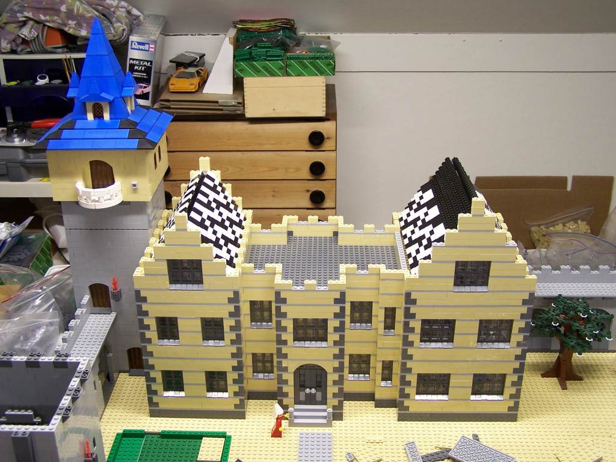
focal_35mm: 43
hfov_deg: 43.9
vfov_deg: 33.6
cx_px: 308
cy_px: 231
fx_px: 765
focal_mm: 7.1
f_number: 2.9
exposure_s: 1/6
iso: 80
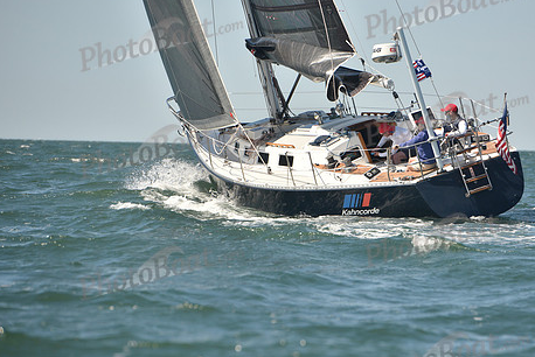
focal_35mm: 253
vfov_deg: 5.4
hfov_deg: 8.1
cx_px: 305
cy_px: 193
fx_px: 3762
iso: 250
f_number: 5
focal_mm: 200
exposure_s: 1/800
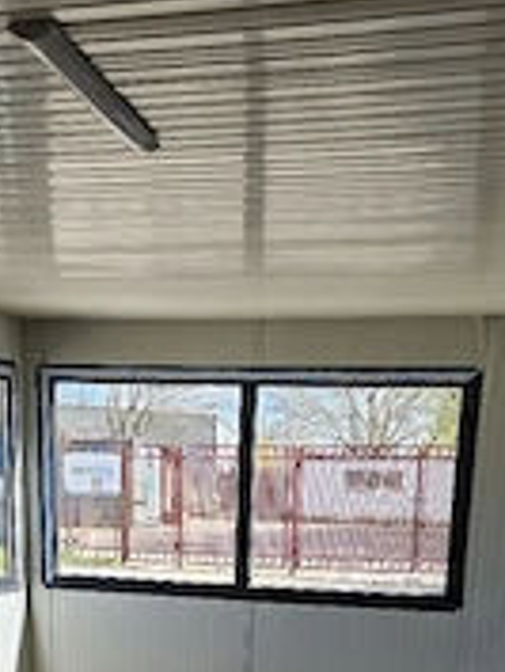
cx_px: 235
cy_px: 740
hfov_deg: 28.1
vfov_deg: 32.4
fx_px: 1010
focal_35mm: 52
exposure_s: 1/182
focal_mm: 6.3
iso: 20
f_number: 1.7
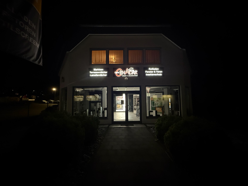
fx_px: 100
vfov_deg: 85.7
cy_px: 93
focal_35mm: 14
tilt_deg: +4.4
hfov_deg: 102.1
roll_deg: +0.7
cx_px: 124
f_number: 2.2
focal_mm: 2.22
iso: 1000
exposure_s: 1/33
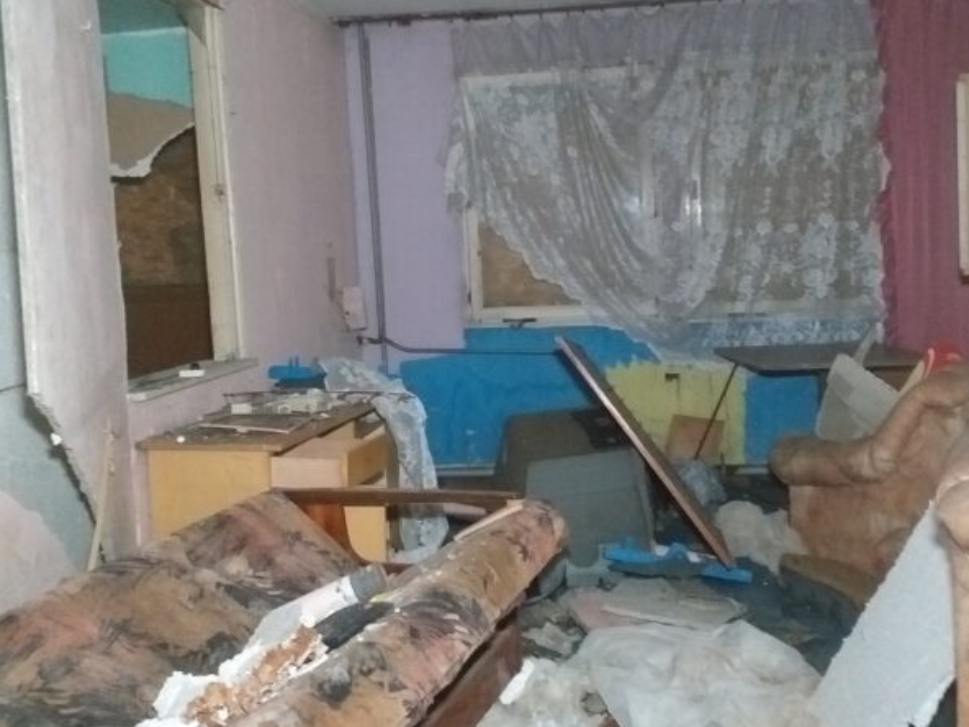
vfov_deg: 40.6
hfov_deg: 52.6
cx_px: 496
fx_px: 980
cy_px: 311
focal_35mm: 35
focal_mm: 3.6
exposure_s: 1/17
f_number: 1.9
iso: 1250
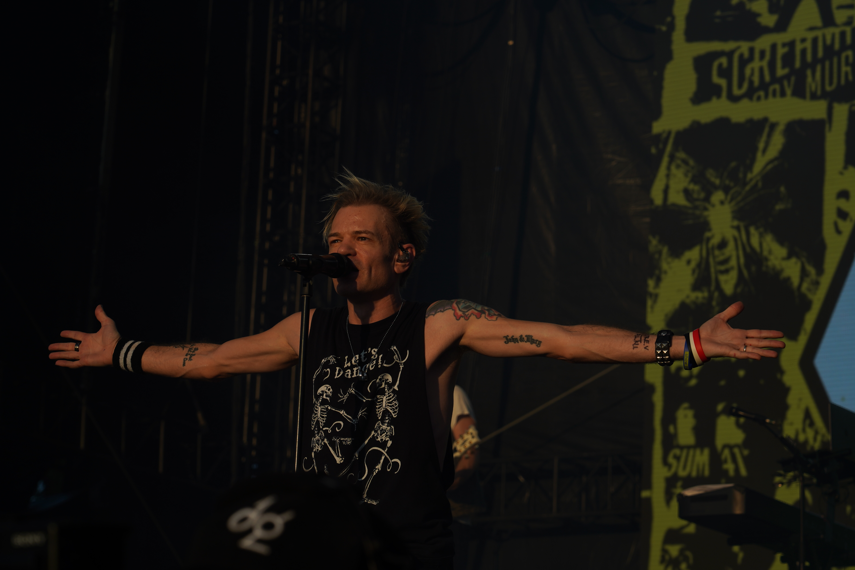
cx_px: 428
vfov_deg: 13.0
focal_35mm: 105
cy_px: 285
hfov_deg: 19.5
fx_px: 2494
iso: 100
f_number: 8
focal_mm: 105
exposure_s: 1/500
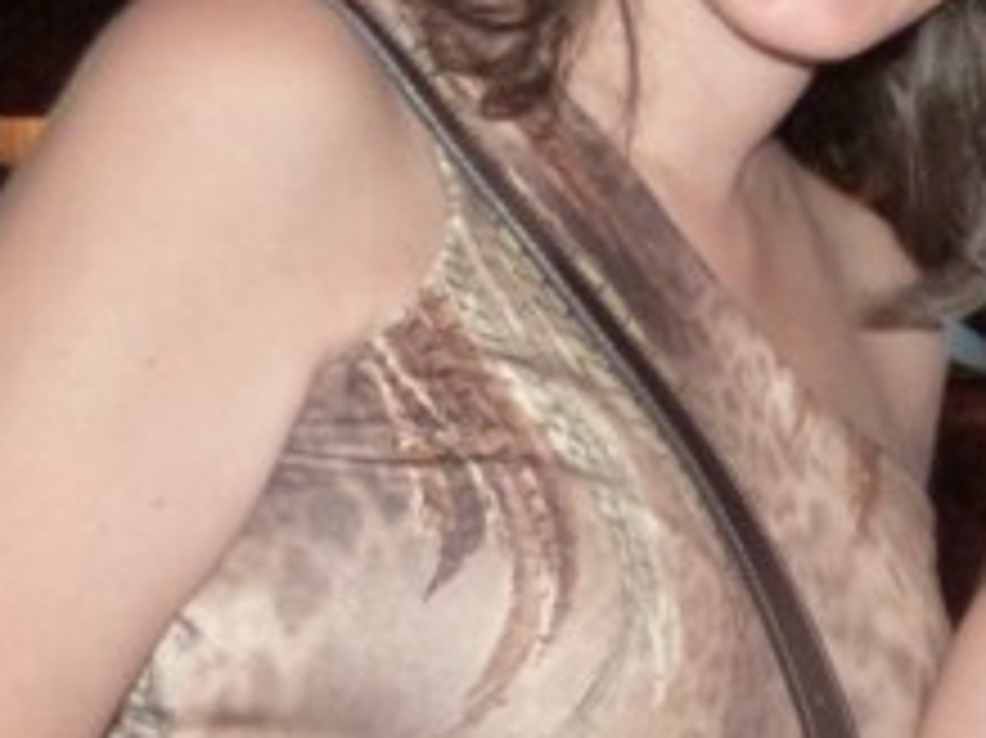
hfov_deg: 14.0
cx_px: 2022
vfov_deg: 12.6
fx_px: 3331
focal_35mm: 117
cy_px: 495
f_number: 2.8
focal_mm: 4.5
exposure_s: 1/60
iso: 400
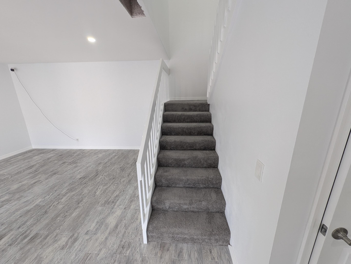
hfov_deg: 106.2
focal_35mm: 13
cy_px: 132
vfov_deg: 89.9
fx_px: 132
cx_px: 176
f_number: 2.2
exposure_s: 1/27
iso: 42
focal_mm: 1.54
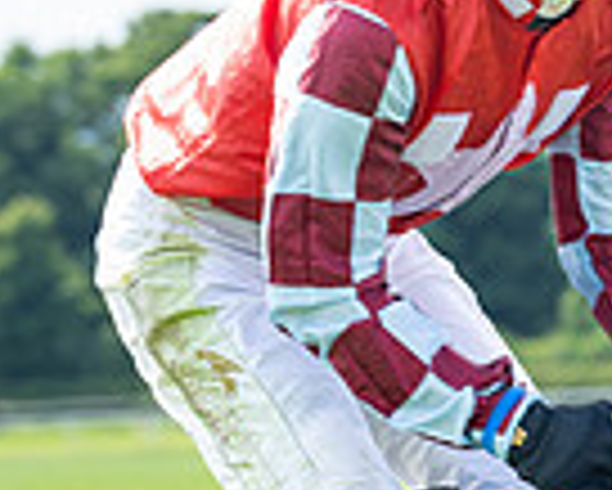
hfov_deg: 3.6
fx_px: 9806
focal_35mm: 541
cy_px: 448
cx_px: 615
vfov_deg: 2.9
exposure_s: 1/640
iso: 200
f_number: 5
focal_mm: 102
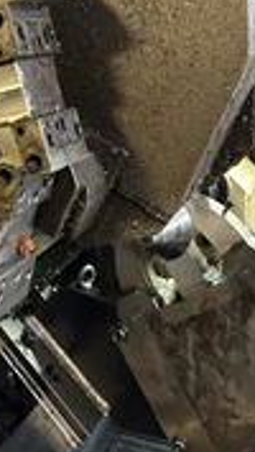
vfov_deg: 33.6
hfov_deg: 19.1
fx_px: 707
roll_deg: -0.5
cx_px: -64
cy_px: 49
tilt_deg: +1.3
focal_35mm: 59
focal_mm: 6.86
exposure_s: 1/60
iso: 800
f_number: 1.78
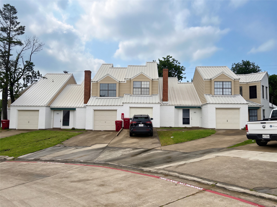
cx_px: 138
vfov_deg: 53.1
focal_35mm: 26
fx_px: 208
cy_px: 104
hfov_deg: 67.3
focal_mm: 5.7
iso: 50
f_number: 1.5
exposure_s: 1/8000
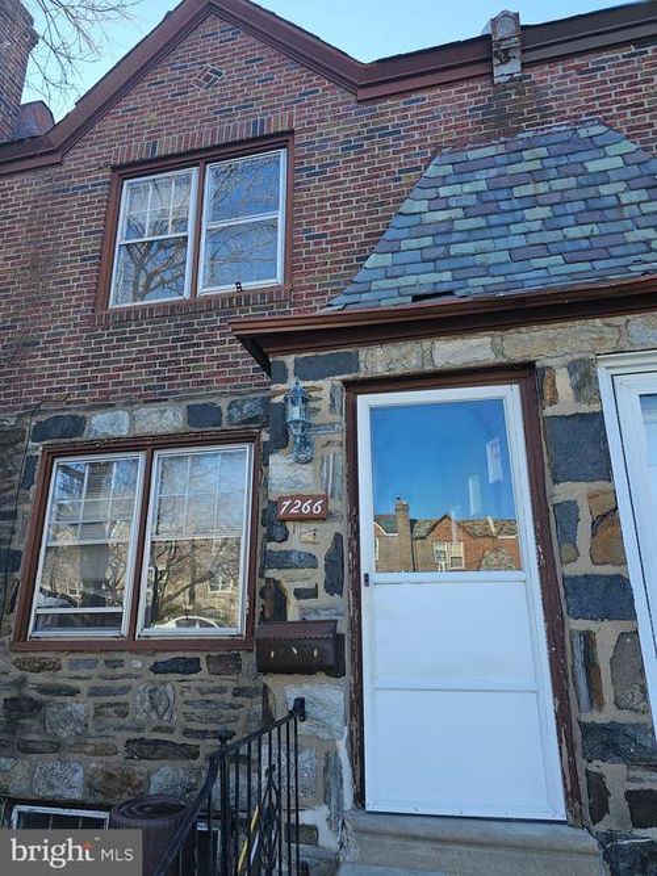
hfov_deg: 58.9
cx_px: 328
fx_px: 582
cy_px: 438
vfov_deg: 73.9
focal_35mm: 23
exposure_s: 1/152
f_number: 1.7
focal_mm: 6.3
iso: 10
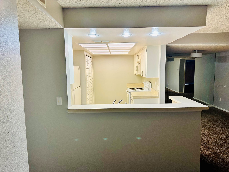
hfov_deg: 71.6
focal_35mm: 24
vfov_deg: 56.8
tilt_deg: -5.9
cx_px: 114
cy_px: 86
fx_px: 159
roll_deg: +0.6
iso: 160
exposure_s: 1/120
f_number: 1.78
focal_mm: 6.86
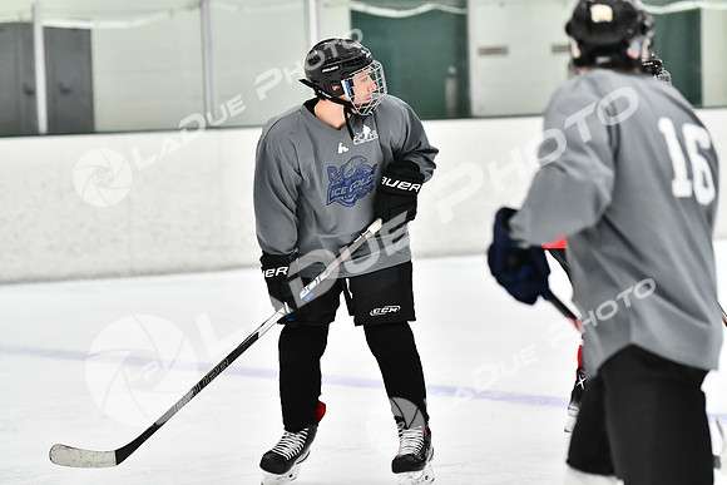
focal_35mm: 195
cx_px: 364
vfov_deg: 7.0
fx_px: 3939
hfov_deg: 10.5
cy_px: 242
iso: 5000
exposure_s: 1/1250
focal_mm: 130
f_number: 2.8
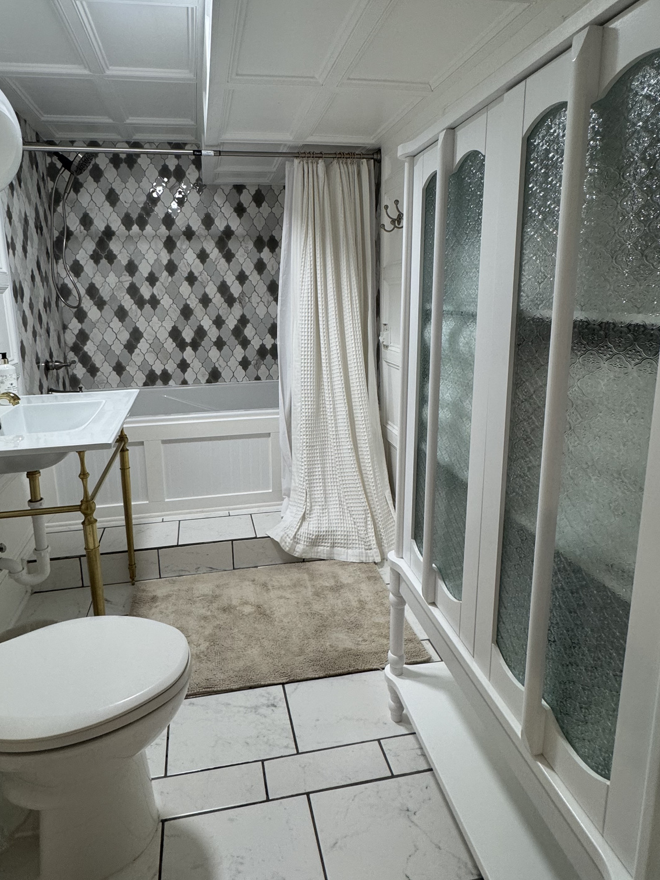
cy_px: 387
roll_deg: +1.7
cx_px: 281
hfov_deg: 65.6
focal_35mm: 20
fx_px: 508
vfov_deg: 81.4
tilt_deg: -11.1
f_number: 2.2
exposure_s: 1/120
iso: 160
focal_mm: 2.22
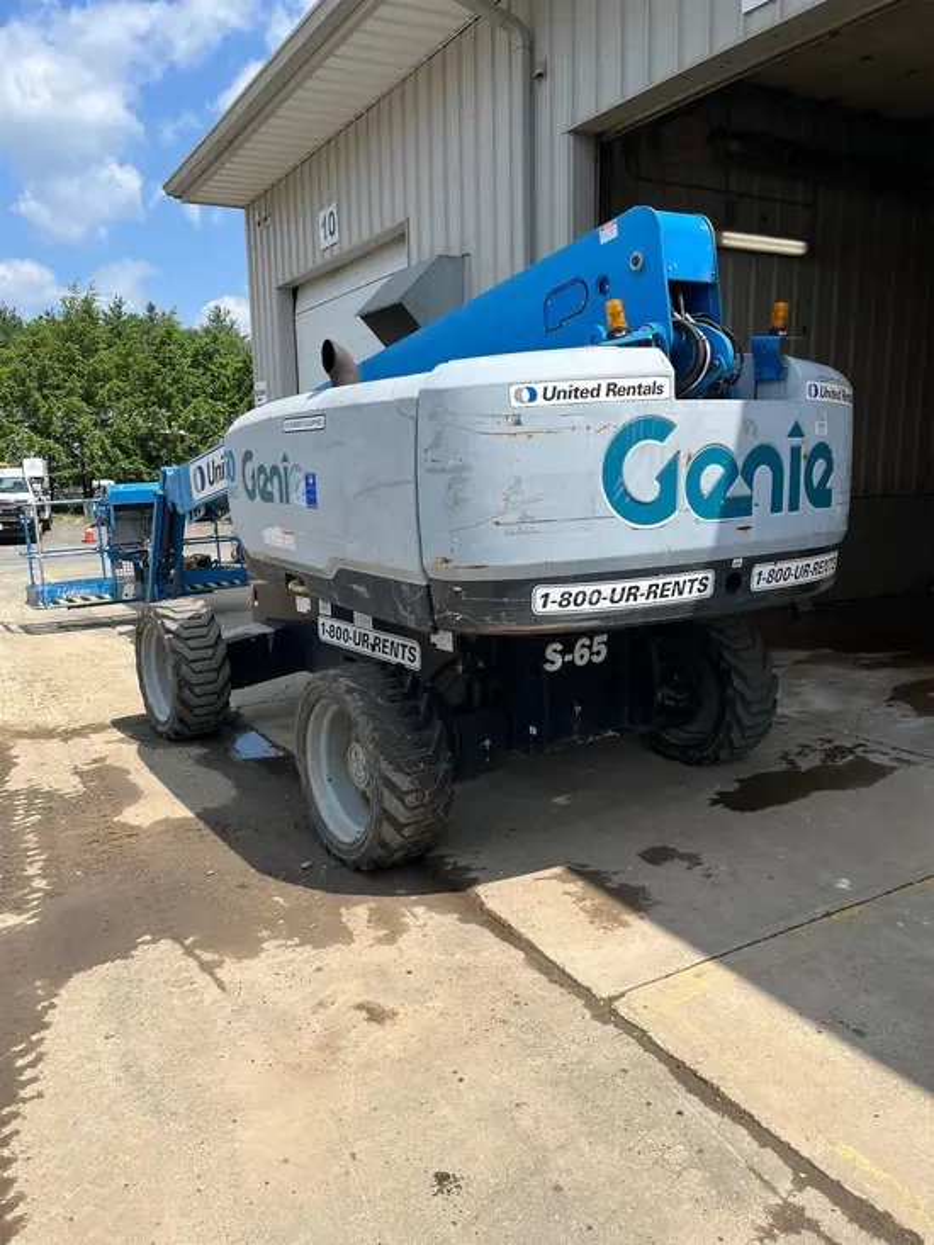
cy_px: 622
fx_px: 935
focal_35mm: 26
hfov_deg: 53.1
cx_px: 467
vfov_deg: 67.3
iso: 50
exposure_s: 1/2825
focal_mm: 5.1
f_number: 1.6
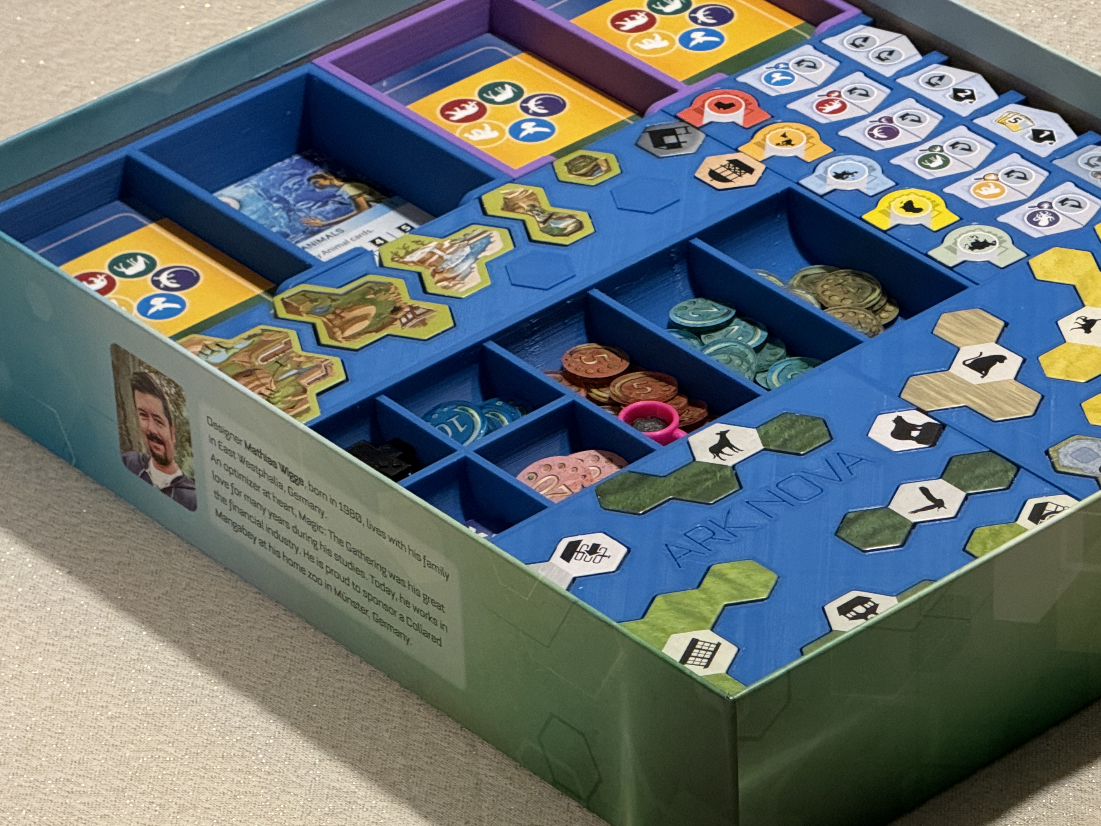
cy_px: 338
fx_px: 5789
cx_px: 745
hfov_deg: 10.9
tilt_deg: -32.5
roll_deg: +1.7
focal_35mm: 182
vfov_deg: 8.2
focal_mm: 15.66
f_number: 2.8
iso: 320
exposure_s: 1/50
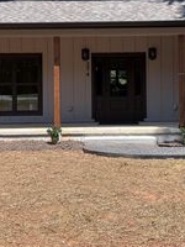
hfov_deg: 24.4
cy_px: 76
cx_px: 113
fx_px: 428
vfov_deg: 31.8
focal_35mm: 60
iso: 80
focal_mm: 6.76
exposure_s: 1/2445
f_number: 1.78
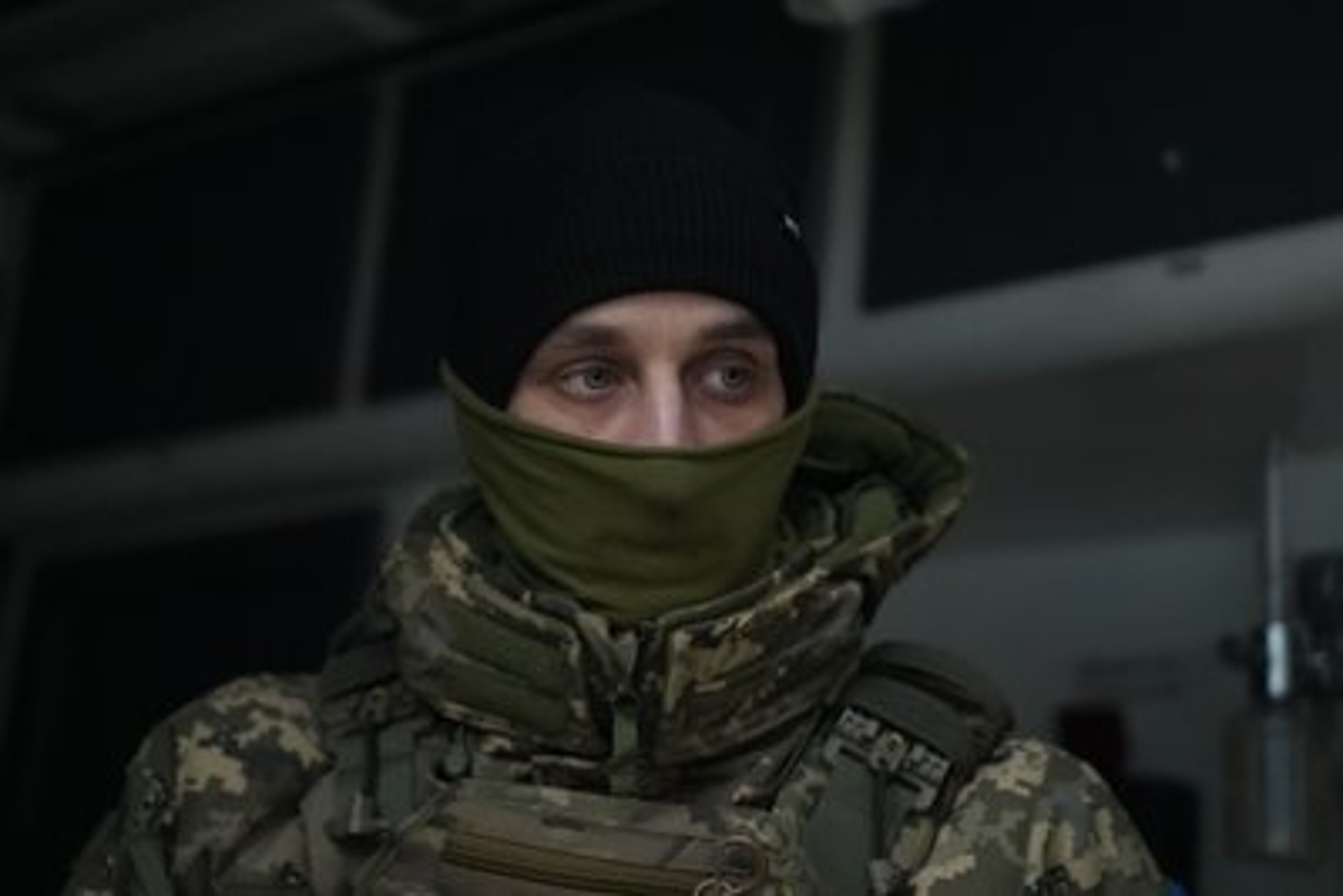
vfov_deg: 18.9
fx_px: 2687
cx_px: 672
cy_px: 448
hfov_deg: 28.1
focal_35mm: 72
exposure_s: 1/500
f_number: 2.8
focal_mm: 72
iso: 10000
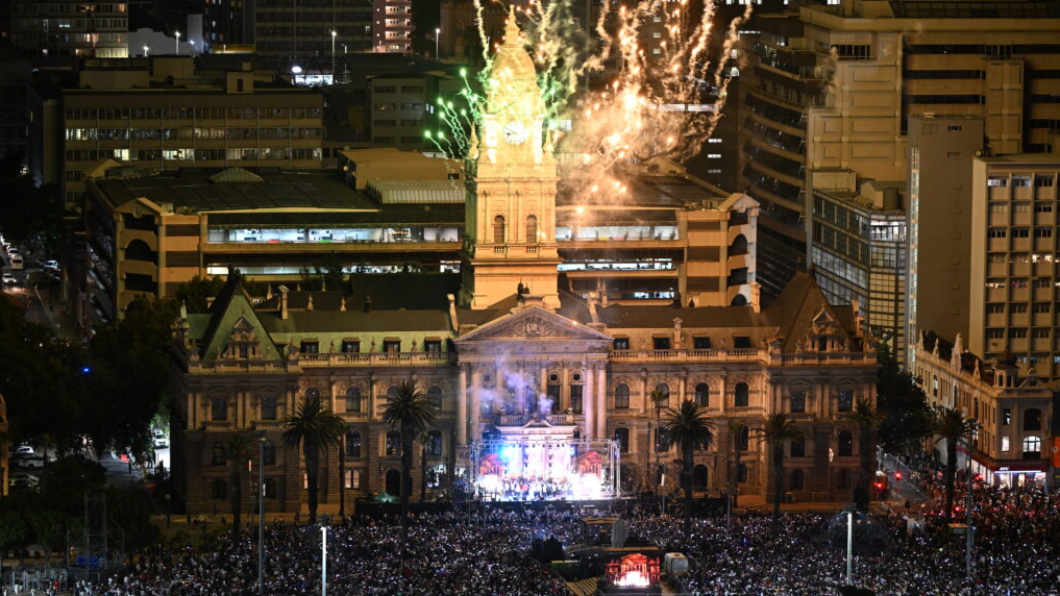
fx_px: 4890
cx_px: 531
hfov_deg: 12.4
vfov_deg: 7.0
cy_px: 346
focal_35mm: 174
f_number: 2.8
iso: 1600
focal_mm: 165
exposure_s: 1/25
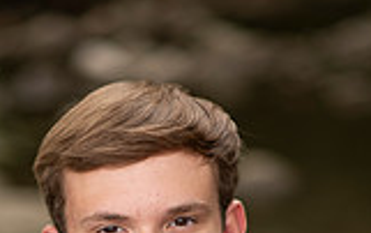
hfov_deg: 8.7
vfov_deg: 5.3
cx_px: 141
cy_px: 454
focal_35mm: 242
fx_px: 2449
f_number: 1.8
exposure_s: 1/250
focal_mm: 85
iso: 125
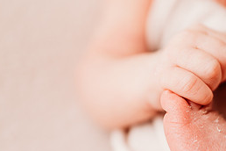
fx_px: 339
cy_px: 142
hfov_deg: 34.0
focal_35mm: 54
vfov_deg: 24.2
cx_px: 221
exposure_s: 1/200
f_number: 2.2
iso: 100
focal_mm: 24
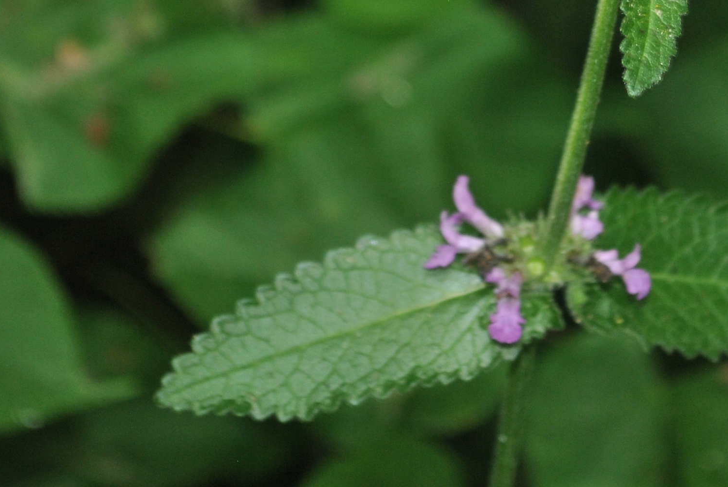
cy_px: -120
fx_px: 4297
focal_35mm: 212
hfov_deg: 9.7
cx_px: 439
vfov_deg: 6.4
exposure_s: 1/60
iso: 200
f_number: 5.6
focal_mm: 55
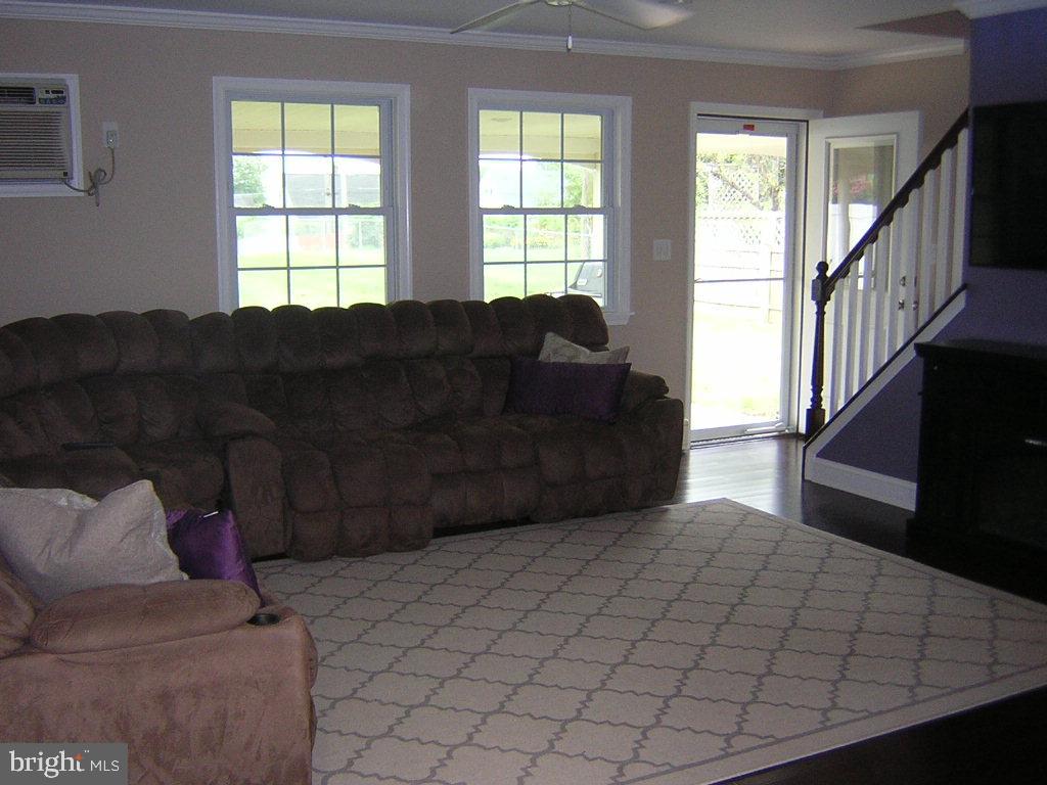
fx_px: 1089
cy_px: 392
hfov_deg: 51.4
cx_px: 524
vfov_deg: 39.7
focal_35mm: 36
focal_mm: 4.7
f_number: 2.6
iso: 289
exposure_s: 1/60.1
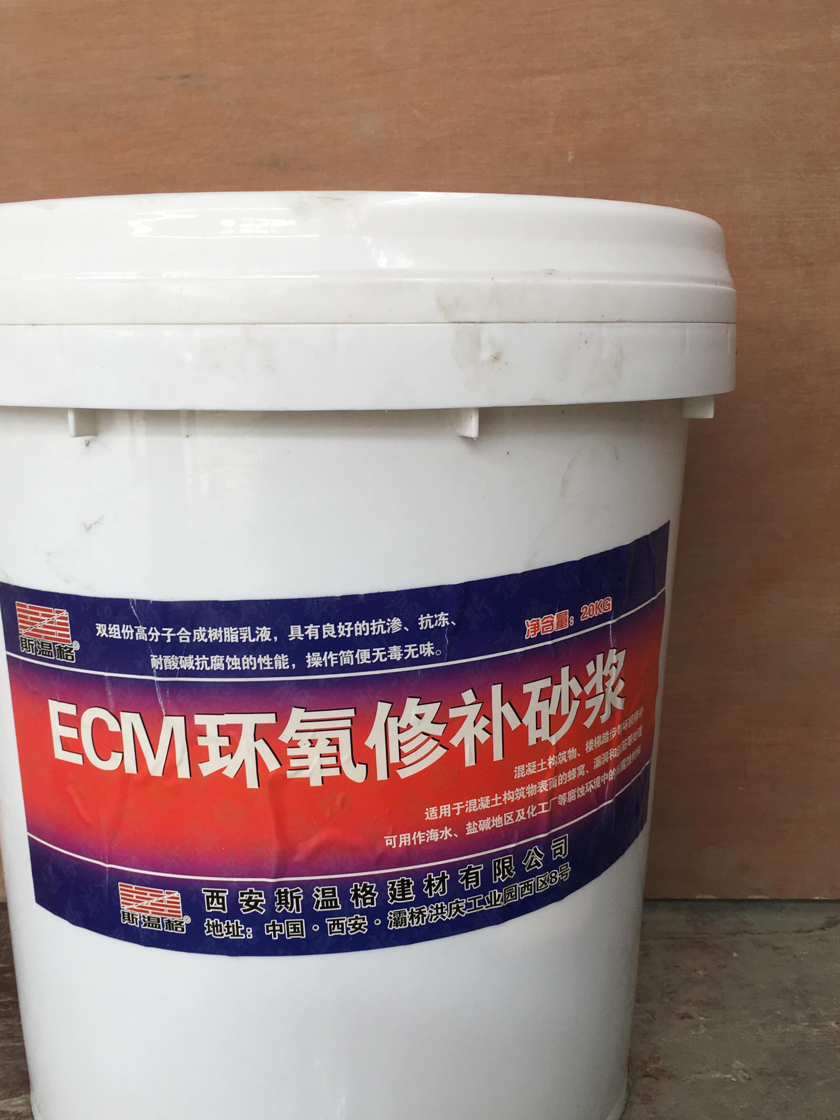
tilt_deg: -13.9
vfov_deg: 49.9
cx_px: 357
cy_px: 647
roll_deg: -0.3
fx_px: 1197
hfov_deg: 38.6
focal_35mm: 37
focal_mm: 4.15
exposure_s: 1/50
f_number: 2.2
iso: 32
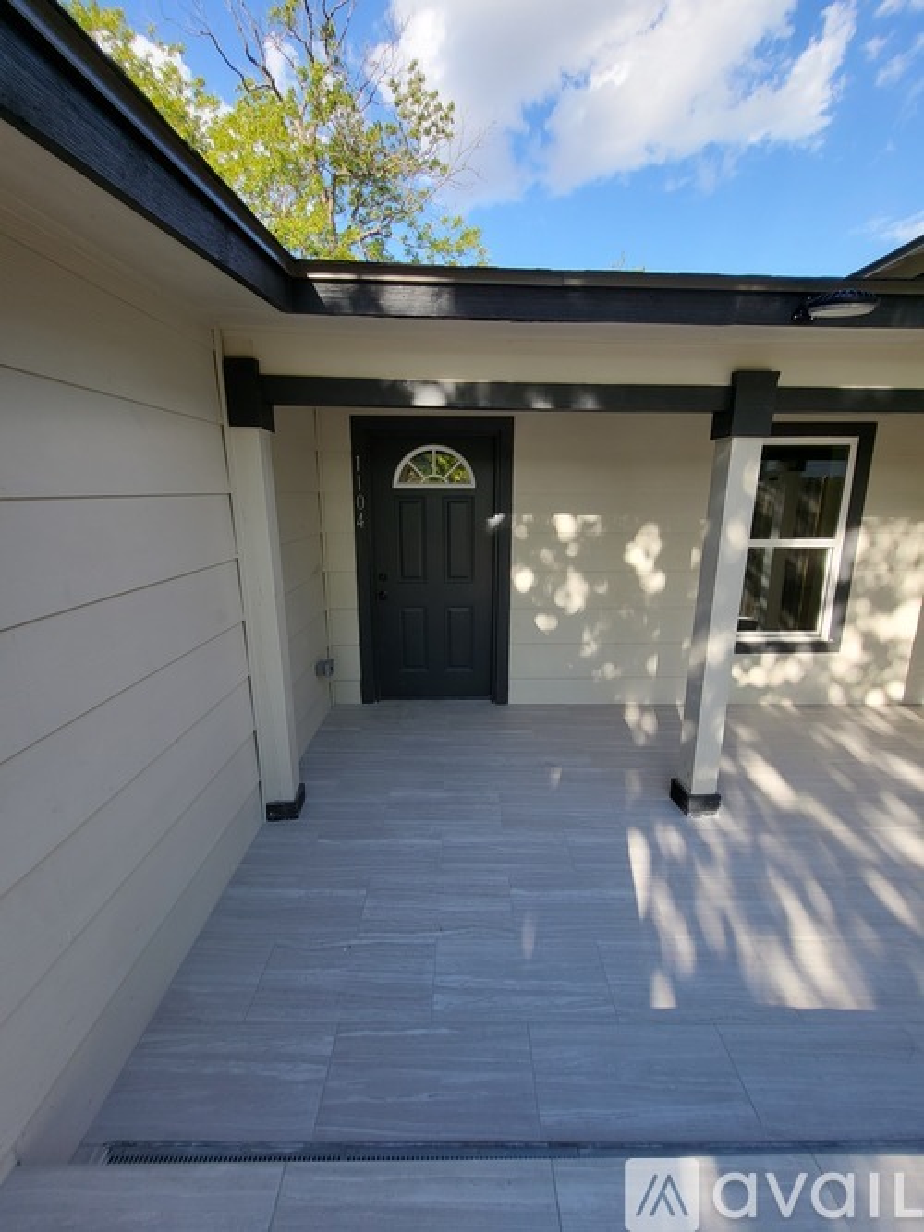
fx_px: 463
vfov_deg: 106.2
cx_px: 462
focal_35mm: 13
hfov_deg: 89.9
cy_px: 616
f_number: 2.2
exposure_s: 1/277
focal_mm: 1.74
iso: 32
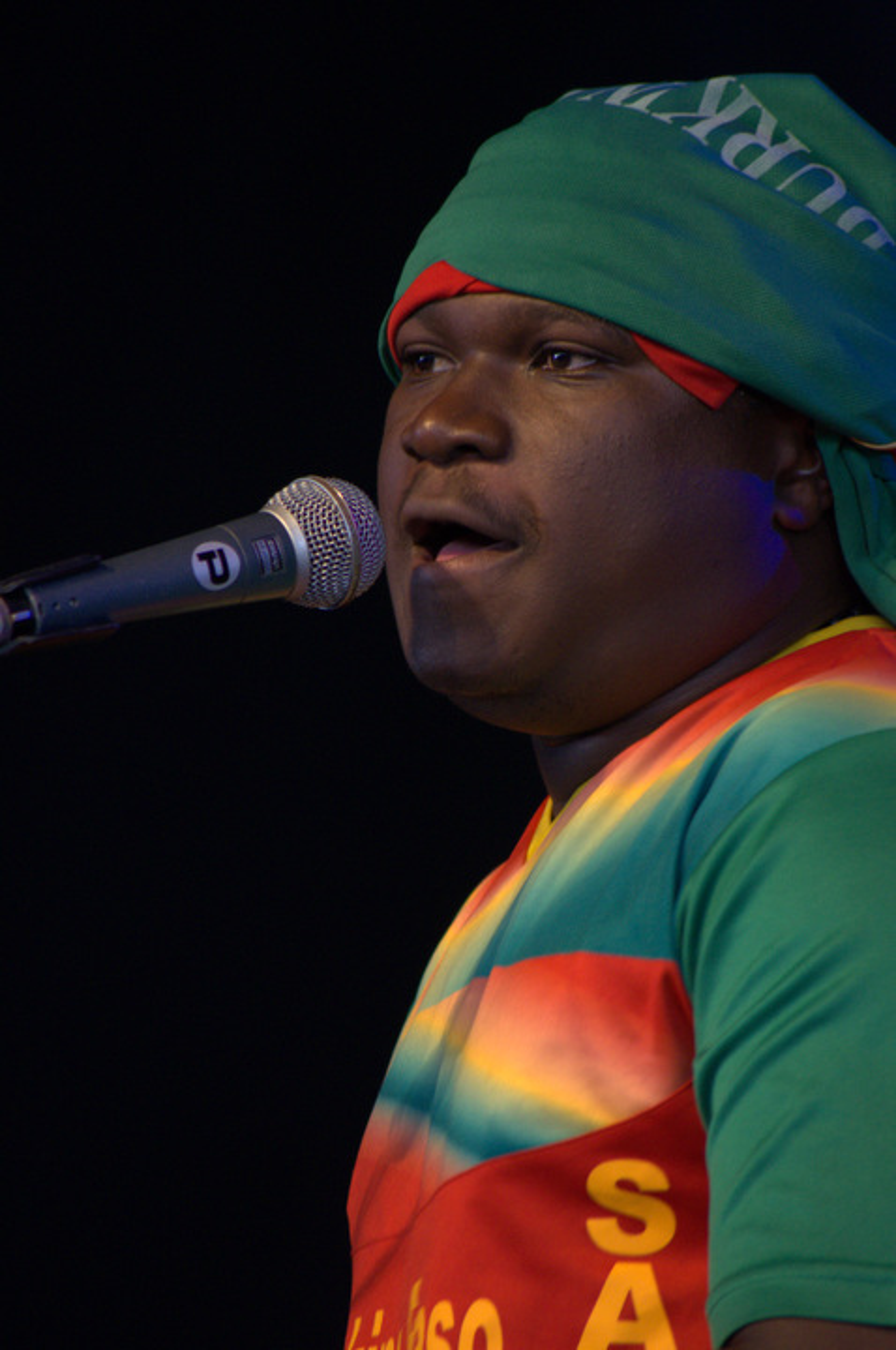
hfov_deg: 3.0
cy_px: 675
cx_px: 448
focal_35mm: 450
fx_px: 16847
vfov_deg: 4.6
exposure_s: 1/80
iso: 2500
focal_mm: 300
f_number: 5.6
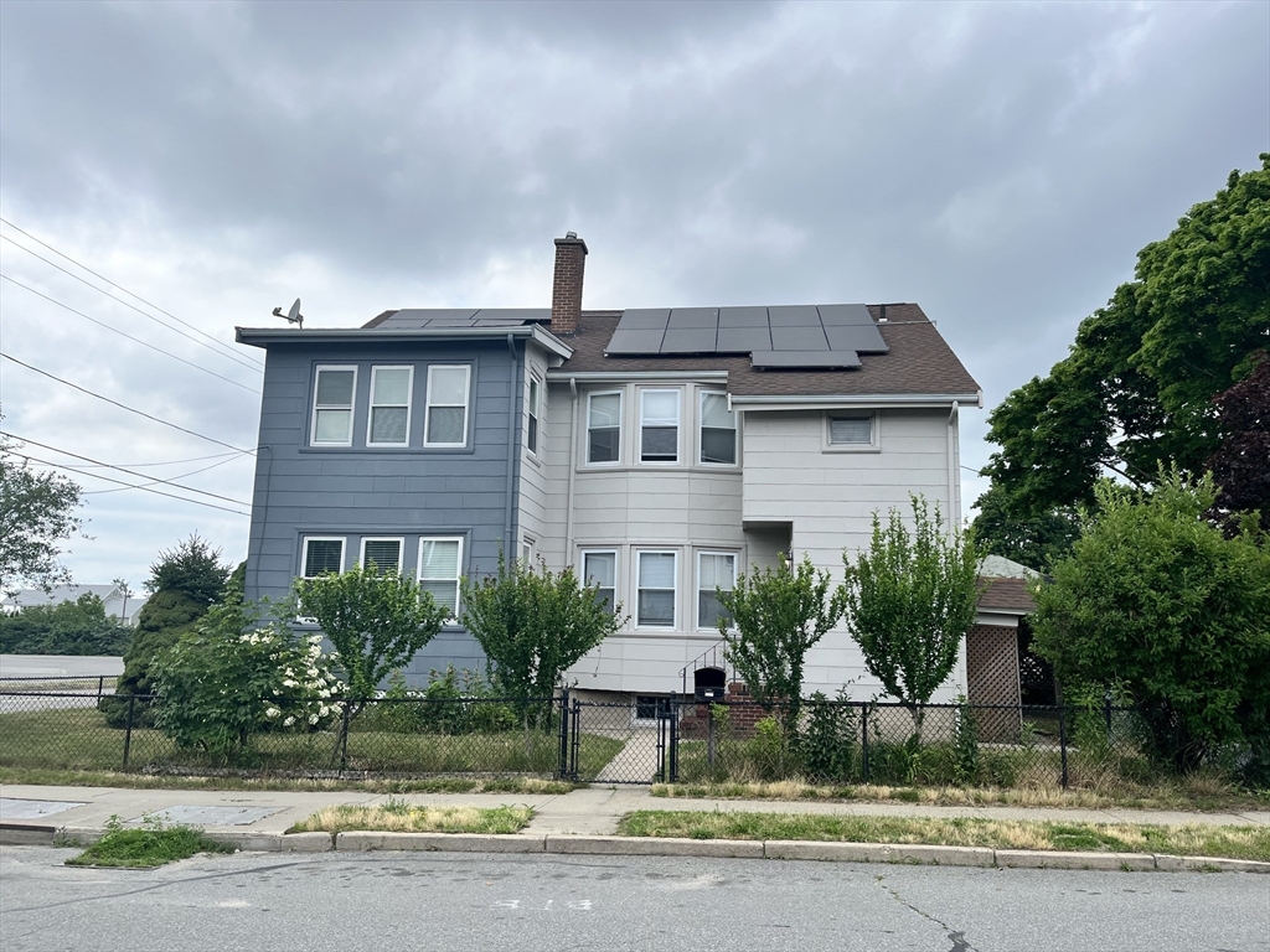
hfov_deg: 67.3
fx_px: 954
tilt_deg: +10.3
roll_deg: -1.0
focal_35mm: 26
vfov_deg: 53.1
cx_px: 635
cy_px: 476
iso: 50
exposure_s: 1/2410
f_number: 1.6
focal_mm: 5.1
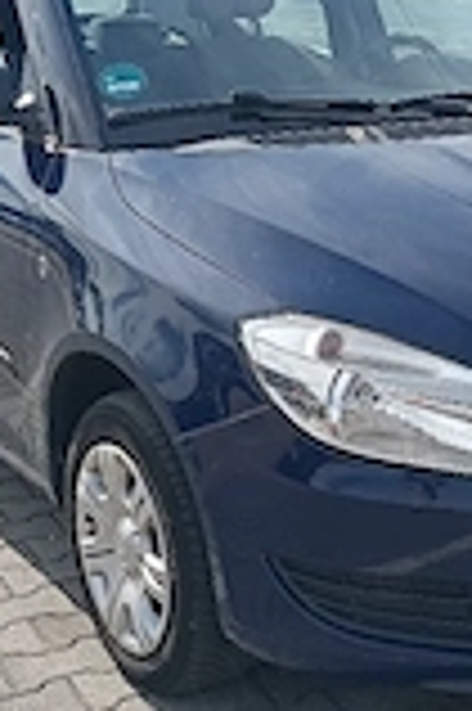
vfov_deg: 28.5
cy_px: 369
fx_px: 1399
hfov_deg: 19.0
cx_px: 355
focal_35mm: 71
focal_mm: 3.98
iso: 64
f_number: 1.8
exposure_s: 1/588
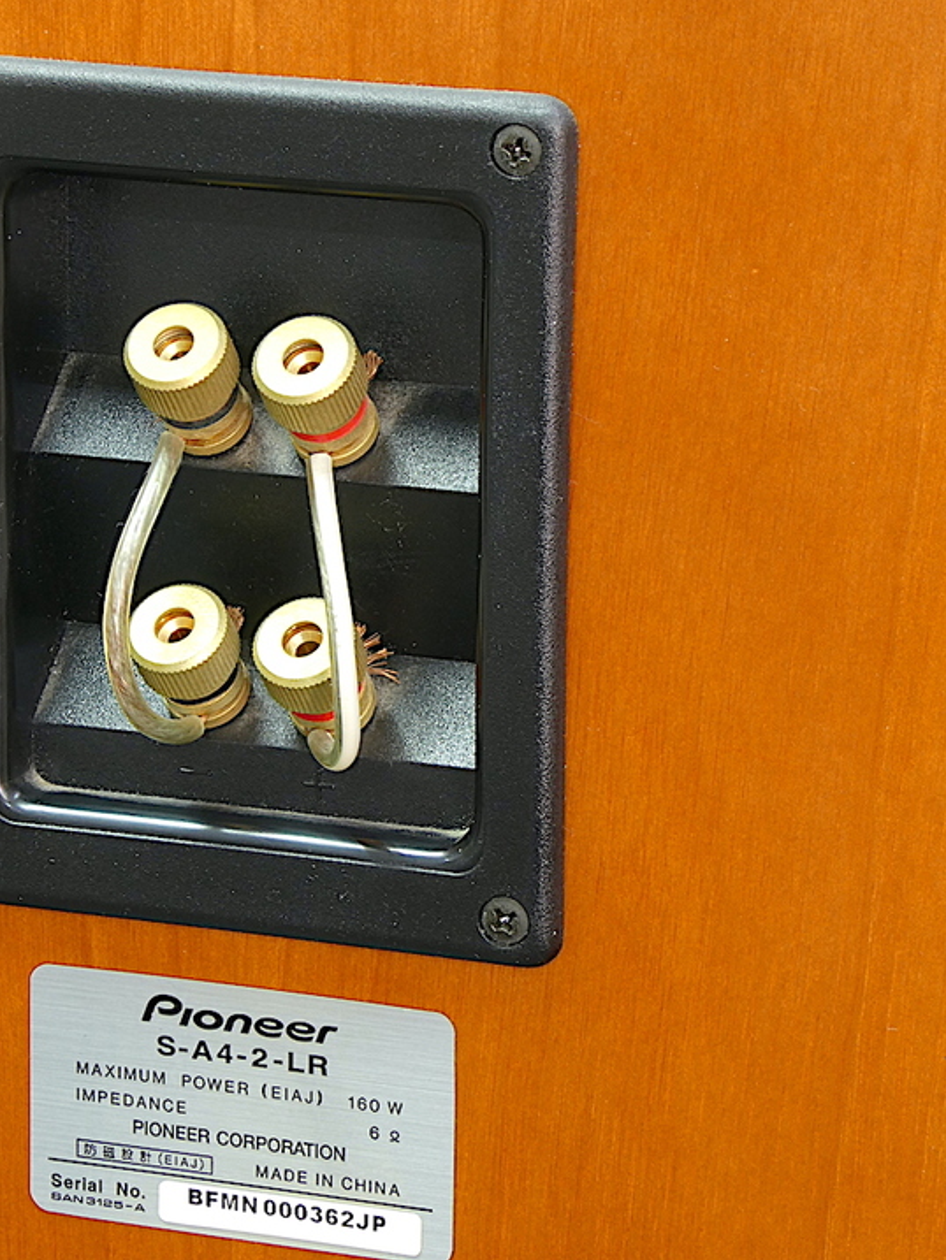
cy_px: 631
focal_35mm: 154
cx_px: 309
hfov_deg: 9.6
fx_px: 5610
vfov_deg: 12.8
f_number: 5.1
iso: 100
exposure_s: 1
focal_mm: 20.6
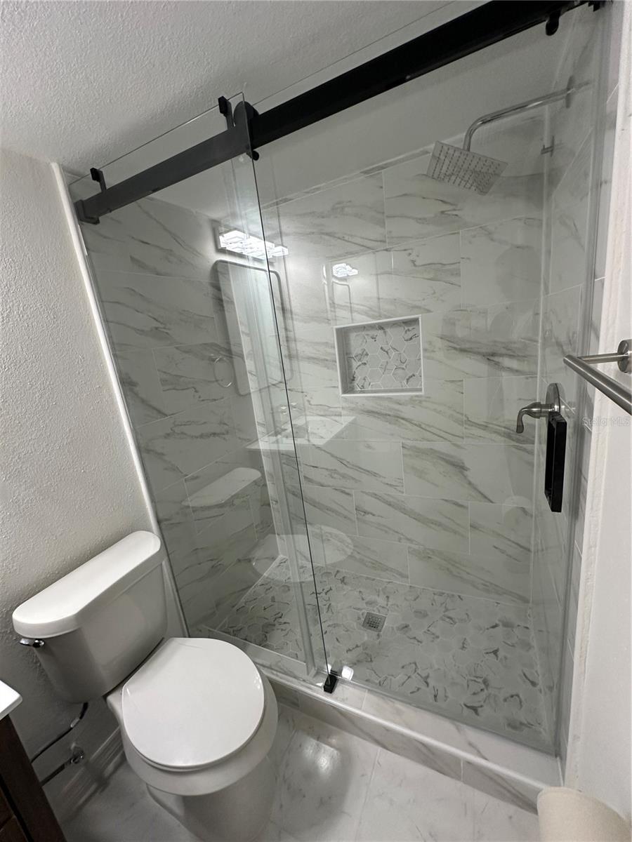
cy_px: 421
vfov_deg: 102.1
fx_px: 341
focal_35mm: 14
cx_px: 316
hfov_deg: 85.7
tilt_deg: -14.4
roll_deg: +6.4
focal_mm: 2.22
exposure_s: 1/120
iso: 200
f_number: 2.2
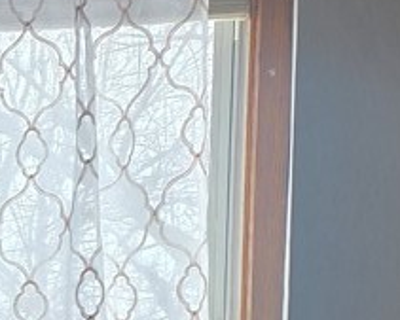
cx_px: -574
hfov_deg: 9.9
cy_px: 547
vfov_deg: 8.8
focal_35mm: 170
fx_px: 2013
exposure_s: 1/180
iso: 40
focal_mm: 6.3
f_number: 1.7
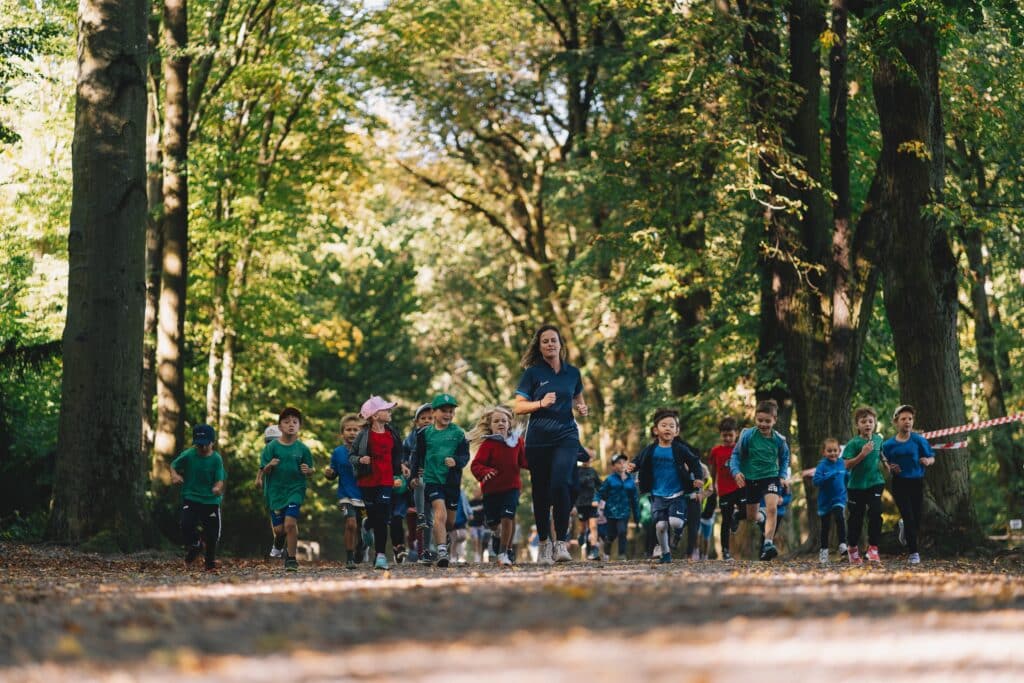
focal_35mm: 85
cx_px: 512
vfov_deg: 16.1
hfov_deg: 23.9
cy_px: 342
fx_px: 2418
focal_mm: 85
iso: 320
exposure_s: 1/500
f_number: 2
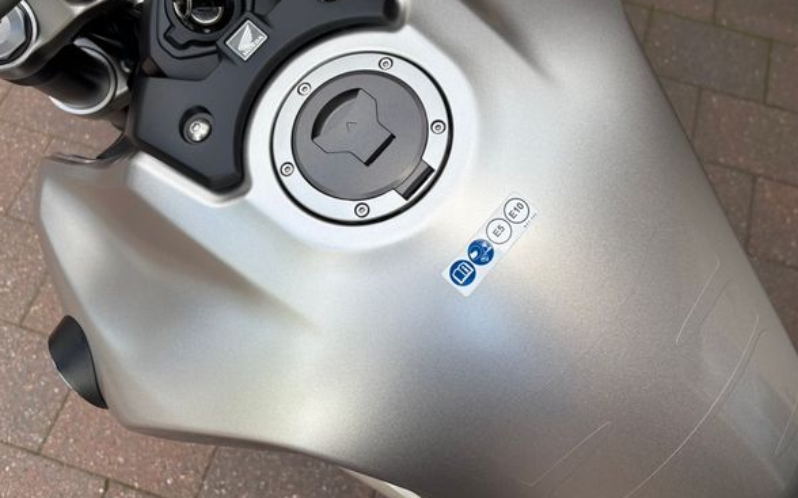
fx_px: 652
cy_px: 218
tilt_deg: -65.9
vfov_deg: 41.7
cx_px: 411
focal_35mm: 30
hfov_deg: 62.9
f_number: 1.6
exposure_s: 1/539
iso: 50
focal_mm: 5.96
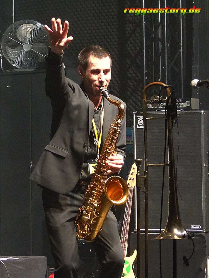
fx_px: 877
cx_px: 104
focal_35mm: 109
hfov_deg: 13.6
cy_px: 139
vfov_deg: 18.0
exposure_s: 1/125
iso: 1600
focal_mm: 19.6
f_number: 2.8
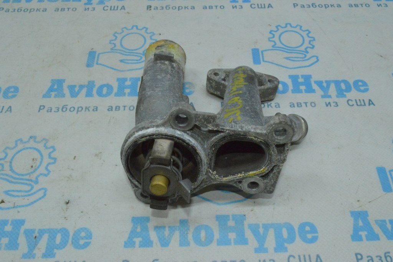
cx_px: 196
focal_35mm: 33
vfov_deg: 39.9
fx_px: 360
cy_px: 131
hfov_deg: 57.3
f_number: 25
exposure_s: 1/60
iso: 5600
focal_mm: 22
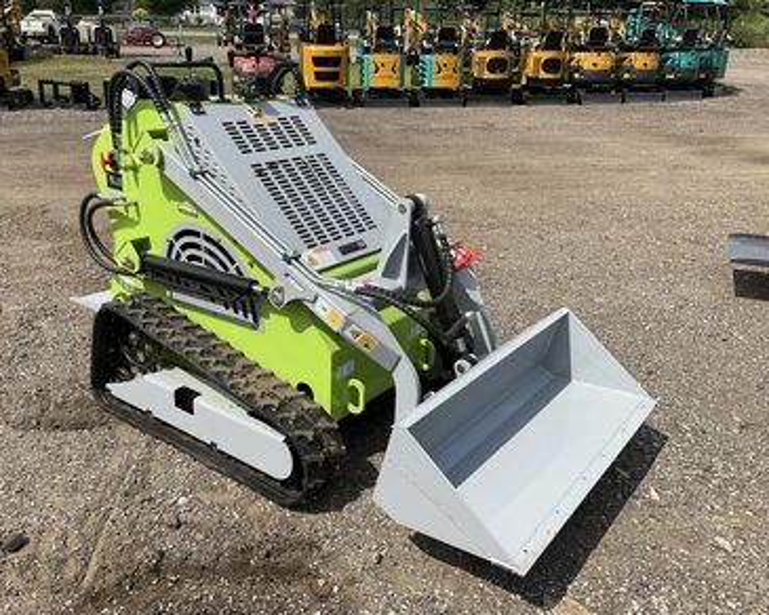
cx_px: 350
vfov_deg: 47.1
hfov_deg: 57.1
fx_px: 706
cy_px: 314
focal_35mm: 31
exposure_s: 1/2538
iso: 25
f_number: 1.8
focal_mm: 3
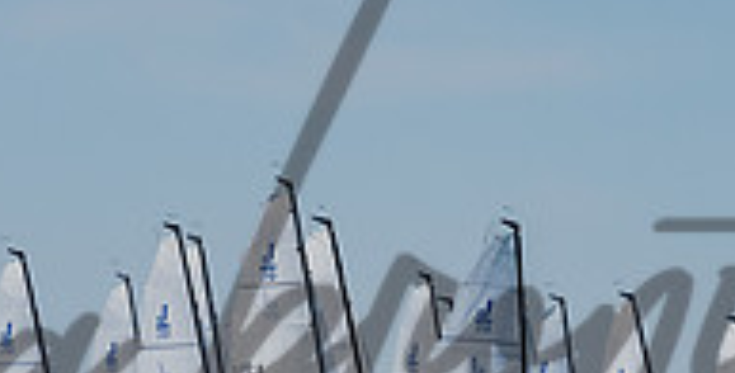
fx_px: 14879
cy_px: 444
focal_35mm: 781
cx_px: 297
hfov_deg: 2.8
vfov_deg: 1.4
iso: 640
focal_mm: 155
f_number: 14
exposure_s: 1/1000
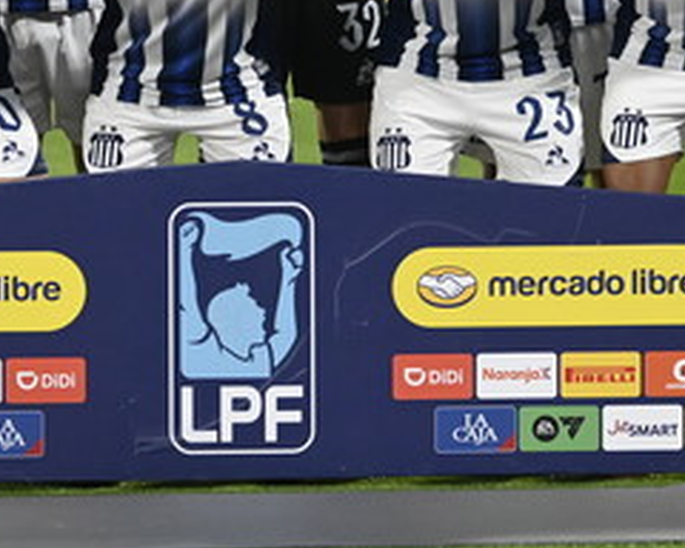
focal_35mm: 327
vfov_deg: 4.7
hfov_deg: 5.9
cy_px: -67
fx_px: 6629
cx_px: 300
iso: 4000
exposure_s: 1/3200
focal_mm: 116
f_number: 2.8
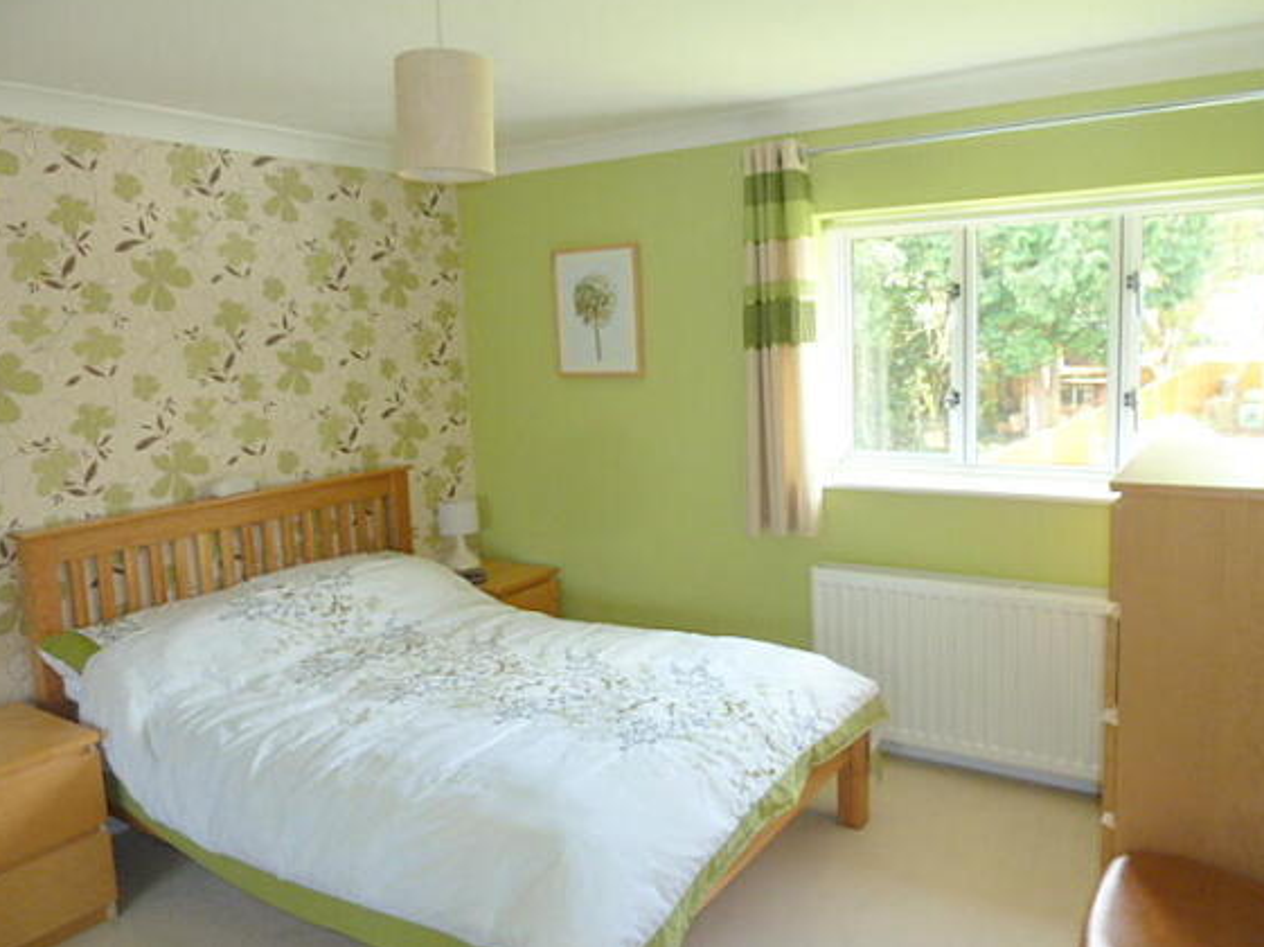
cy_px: 461
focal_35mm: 26
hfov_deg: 67.3
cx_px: 646
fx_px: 949
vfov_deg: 53.0
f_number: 3.3
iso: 160
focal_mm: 4.1
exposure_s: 1/30
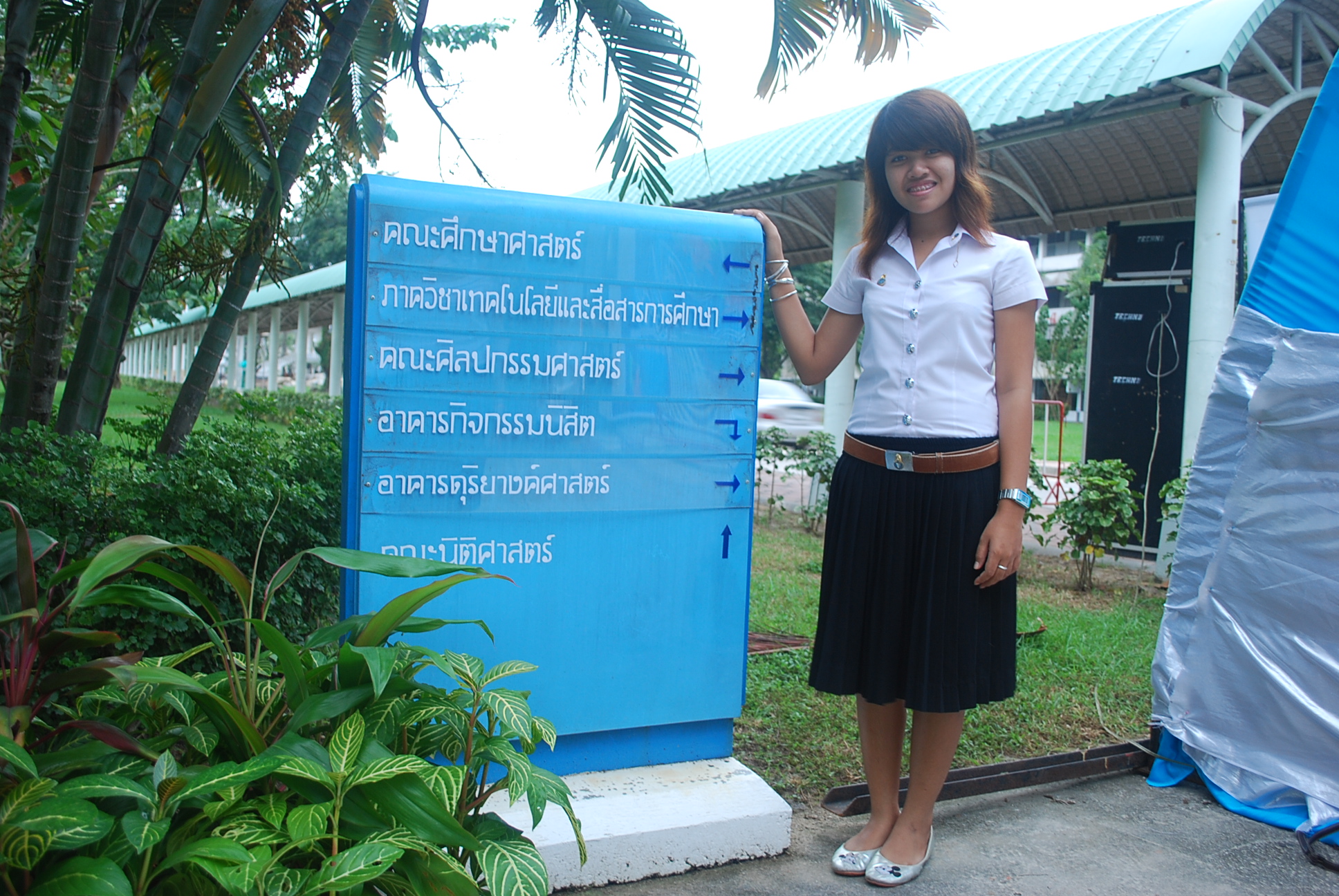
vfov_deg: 43.7
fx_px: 1117
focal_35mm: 30
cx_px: 670
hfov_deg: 61.9
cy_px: 448
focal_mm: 20
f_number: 4
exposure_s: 1/15
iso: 200
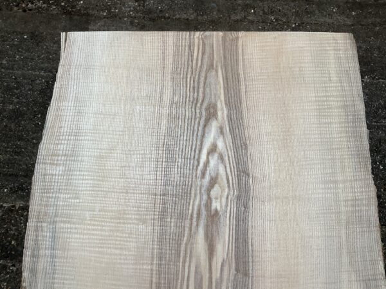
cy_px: 144
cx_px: 193
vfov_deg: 48.2
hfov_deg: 61.7
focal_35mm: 29
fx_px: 323
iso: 64
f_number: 1.8
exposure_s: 1/100
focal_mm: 3
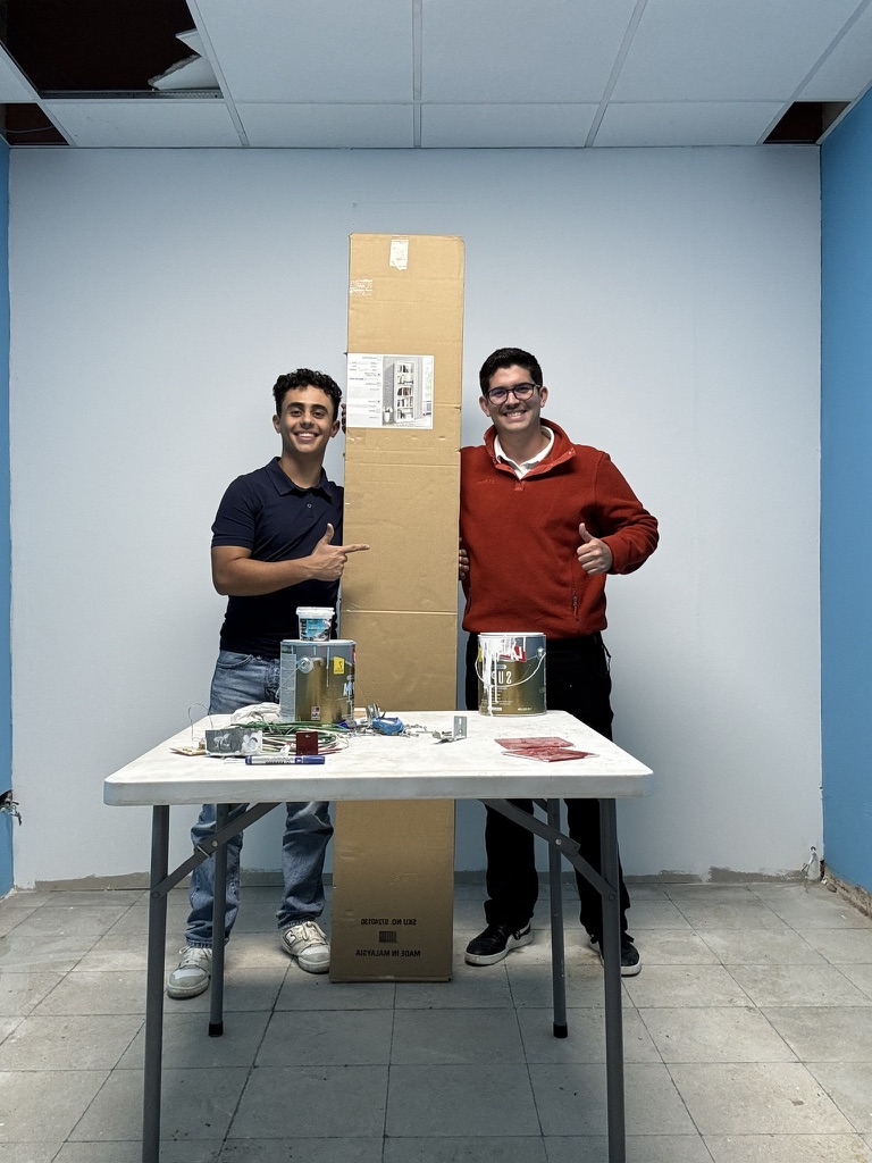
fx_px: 1008
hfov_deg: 46.8
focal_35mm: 30
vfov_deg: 60.0
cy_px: 582
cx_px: 436
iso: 80
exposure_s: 1/60
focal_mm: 2.69
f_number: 1.9
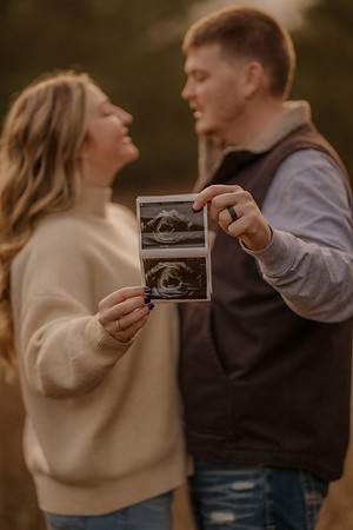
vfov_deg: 23.9
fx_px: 1250
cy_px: 265
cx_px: 176
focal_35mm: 85
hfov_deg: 16.1
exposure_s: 1/1000
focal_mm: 85
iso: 320
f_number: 1.4
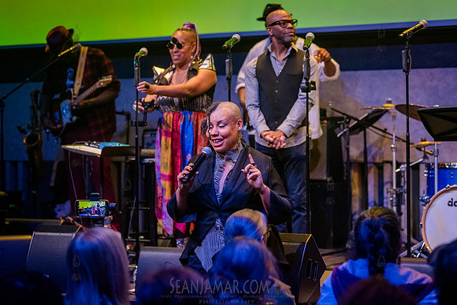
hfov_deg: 19.4
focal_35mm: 105
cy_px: 152
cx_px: 228
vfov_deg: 13.0
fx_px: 1335
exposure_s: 1/500
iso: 4000
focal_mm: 105
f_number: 3.5
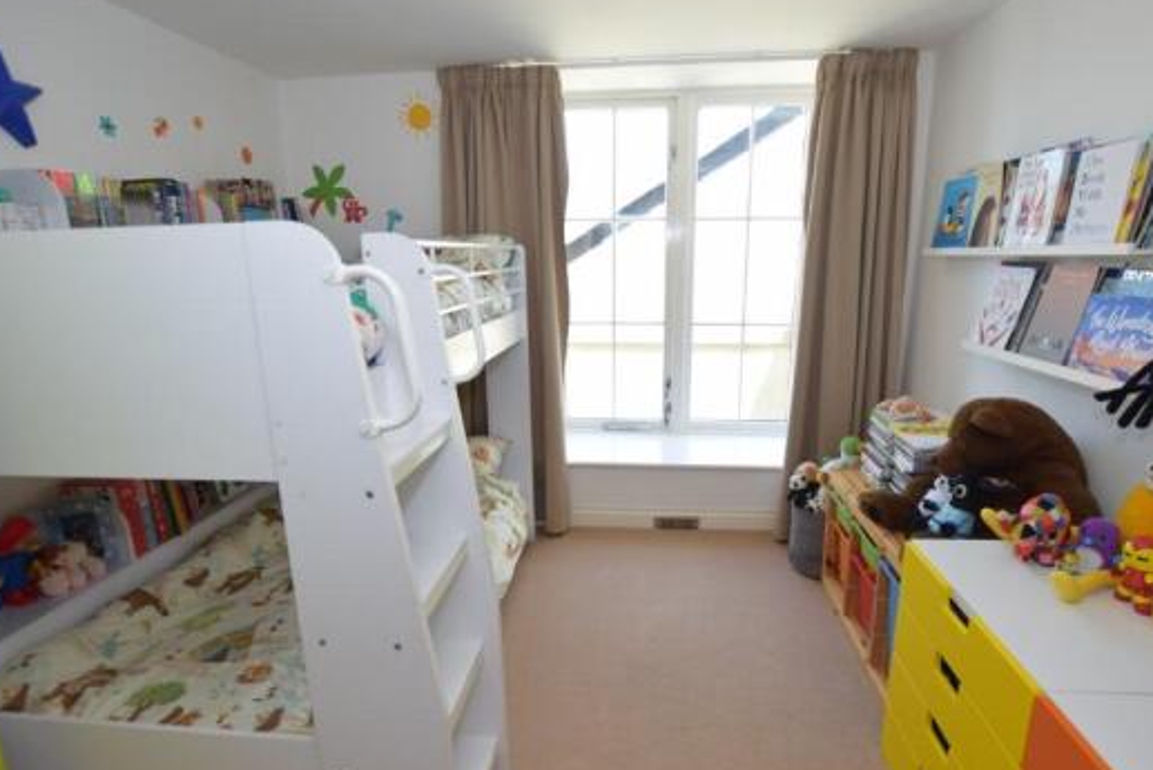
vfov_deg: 64.4
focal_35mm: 19
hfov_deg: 86.9
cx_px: 590
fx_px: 609
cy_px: 425
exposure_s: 1/125
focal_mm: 10
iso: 400
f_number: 3.5
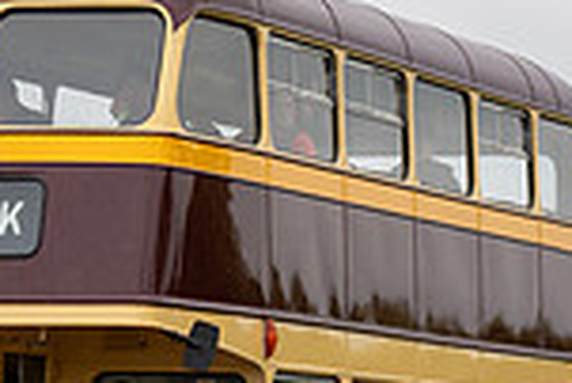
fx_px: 4660
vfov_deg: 4.7
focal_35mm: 293
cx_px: -98
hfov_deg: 7.0
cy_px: 514
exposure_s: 1/1000
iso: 250
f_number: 3.5
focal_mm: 75
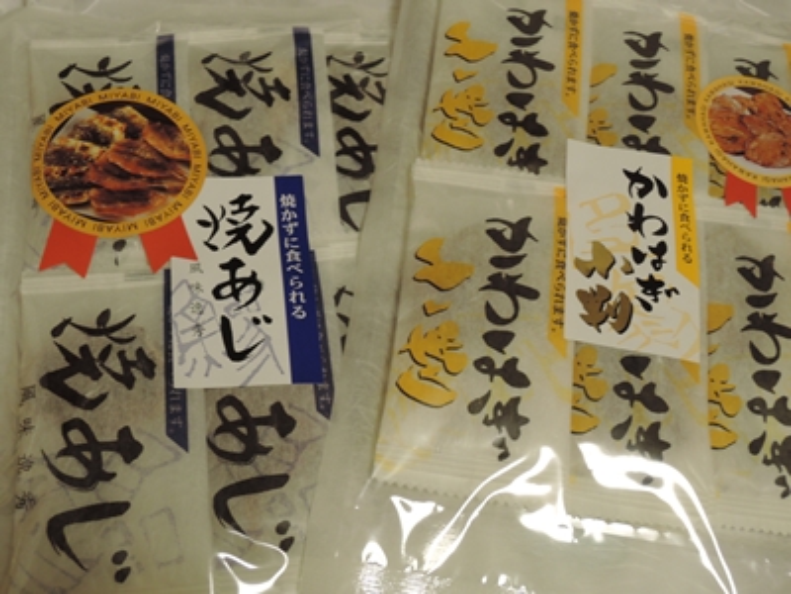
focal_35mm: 50
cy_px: 297
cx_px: 396
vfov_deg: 29.1
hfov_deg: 38.2
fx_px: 1143
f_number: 4
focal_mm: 10.7
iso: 400
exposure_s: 1/30
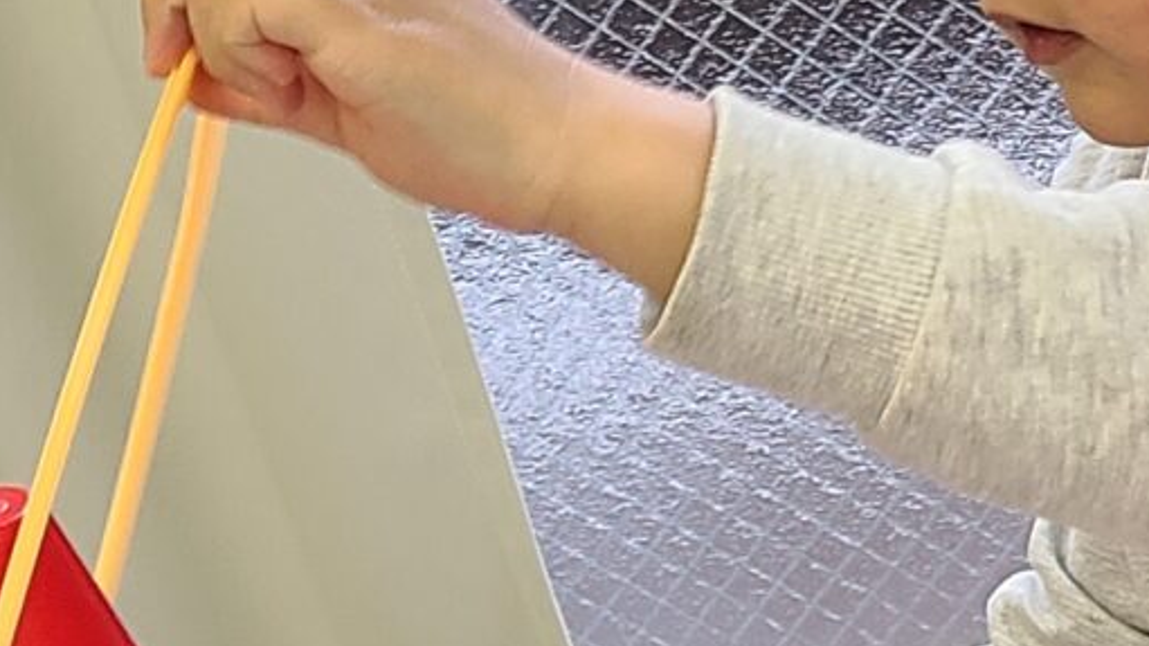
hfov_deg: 14.5
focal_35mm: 142
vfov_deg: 8.4
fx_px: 4325
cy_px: 878
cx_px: 1471
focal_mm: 5.4
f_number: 1.8
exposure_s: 1/60
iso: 50
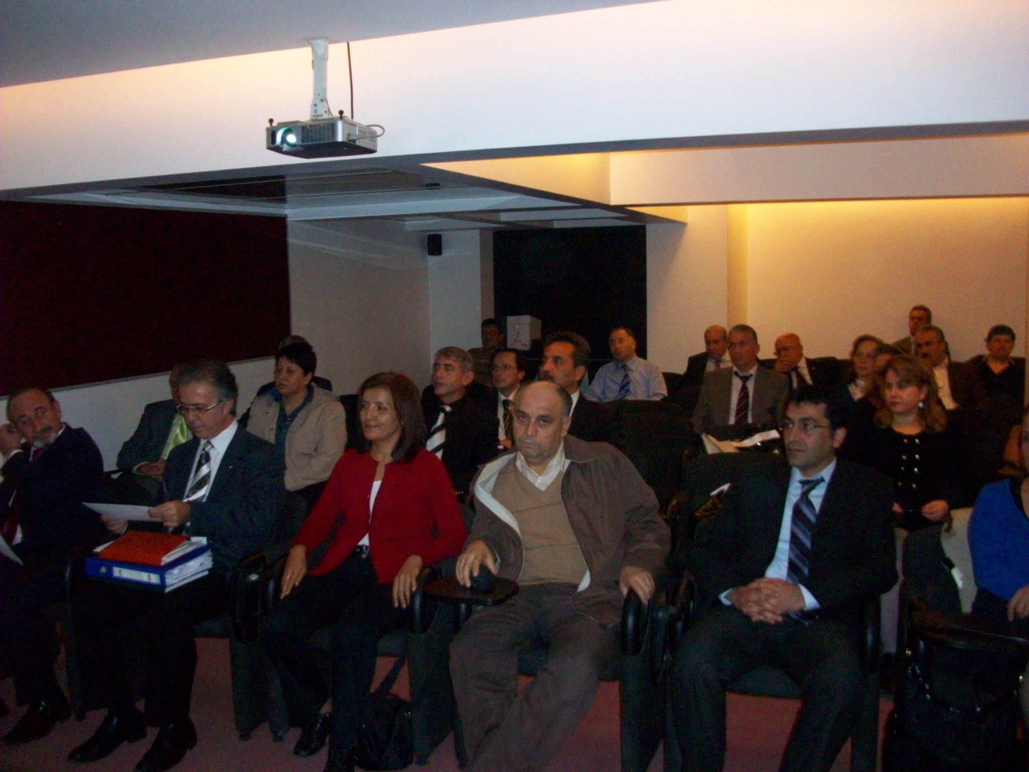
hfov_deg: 54.0
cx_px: 514
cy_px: 386
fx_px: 1011
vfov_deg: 41.8
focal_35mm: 34
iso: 320
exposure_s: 1/60
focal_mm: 5.7
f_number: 2.8
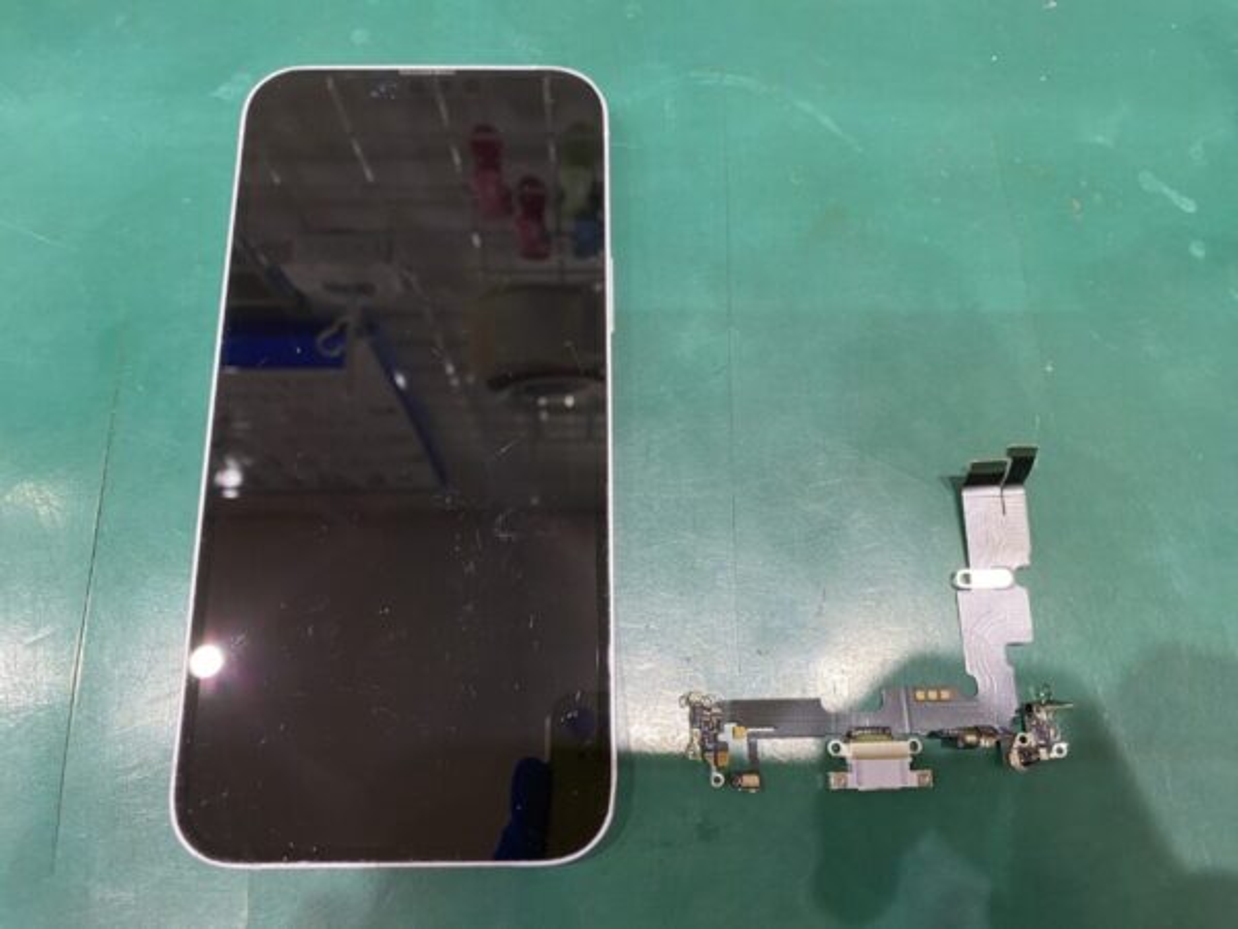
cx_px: 619
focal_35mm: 26
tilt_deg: -73.8
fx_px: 930
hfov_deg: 67.3
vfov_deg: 53.1
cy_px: 464
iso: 100
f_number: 1.8
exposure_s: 1/50
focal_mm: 4.25
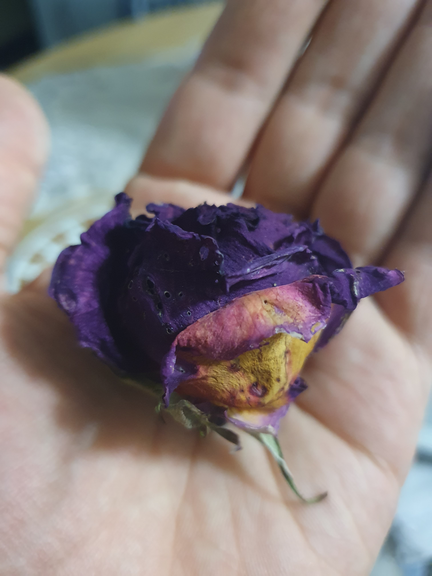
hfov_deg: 53.1
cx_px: 216
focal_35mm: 26
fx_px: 433
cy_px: 288
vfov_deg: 67.3
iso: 500
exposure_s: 1/20
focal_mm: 4.32
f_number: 1.5
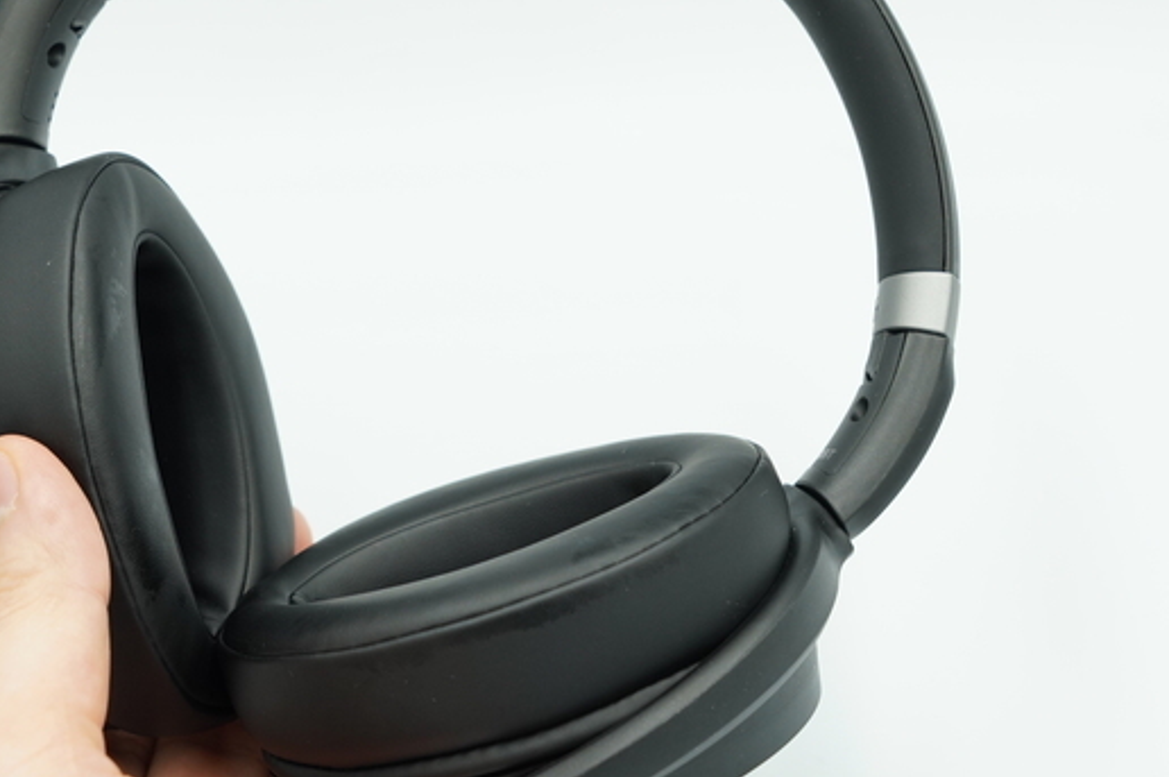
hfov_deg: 21.8
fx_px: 3017
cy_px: 333
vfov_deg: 14.7
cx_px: 335
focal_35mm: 93
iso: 500
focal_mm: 40
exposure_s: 1/80
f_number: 6.3
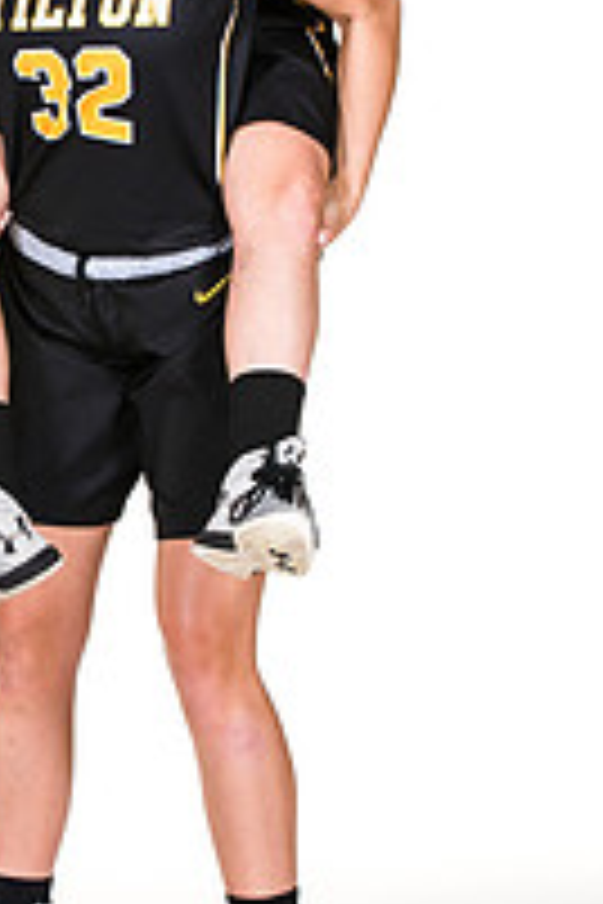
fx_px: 6934
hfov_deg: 5.0
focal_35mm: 276
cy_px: 225
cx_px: 108
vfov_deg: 7.5
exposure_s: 1/160
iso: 200
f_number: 6.3
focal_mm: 82
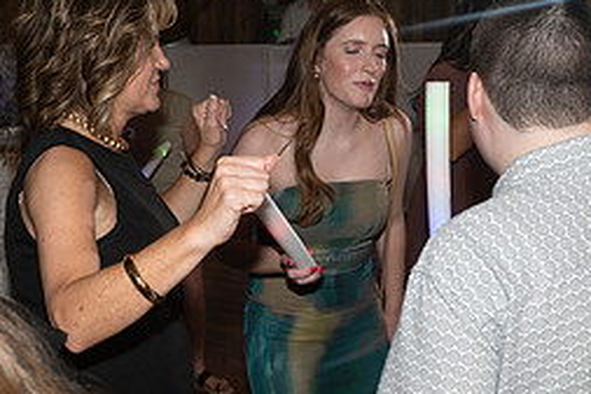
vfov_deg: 24.6
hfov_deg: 36.1
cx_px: 248
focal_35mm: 55
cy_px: 192
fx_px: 903
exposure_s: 1/200
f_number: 3.5
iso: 500
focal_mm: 24
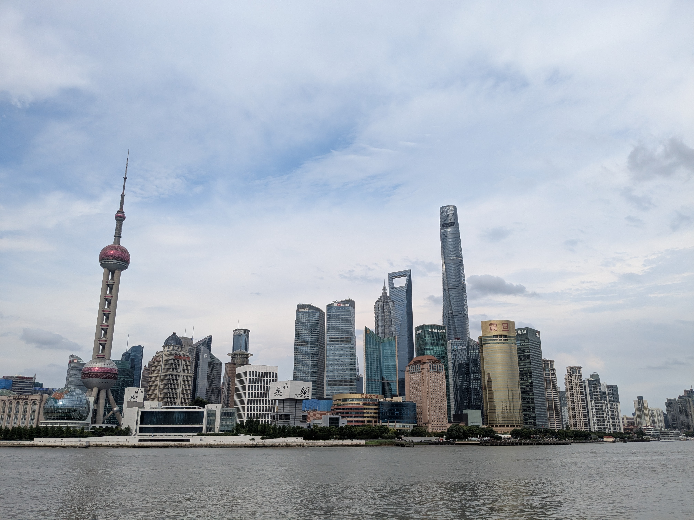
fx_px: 541
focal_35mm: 27
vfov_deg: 51.4
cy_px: 260
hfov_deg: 65.3
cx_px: 347
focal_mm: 4.38
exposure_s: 1/2924
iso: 67
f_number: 1.73
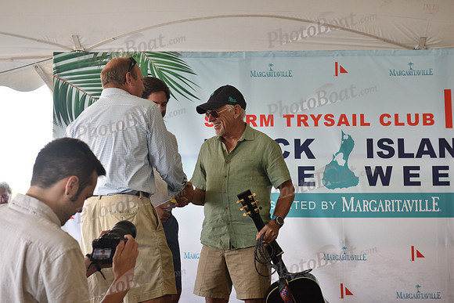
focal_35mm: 70
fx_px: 883
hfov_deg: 28.8
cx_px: 227
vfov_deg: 19.5
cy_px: 152
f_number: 5.6
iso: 800
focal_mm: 70
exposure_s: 1/160
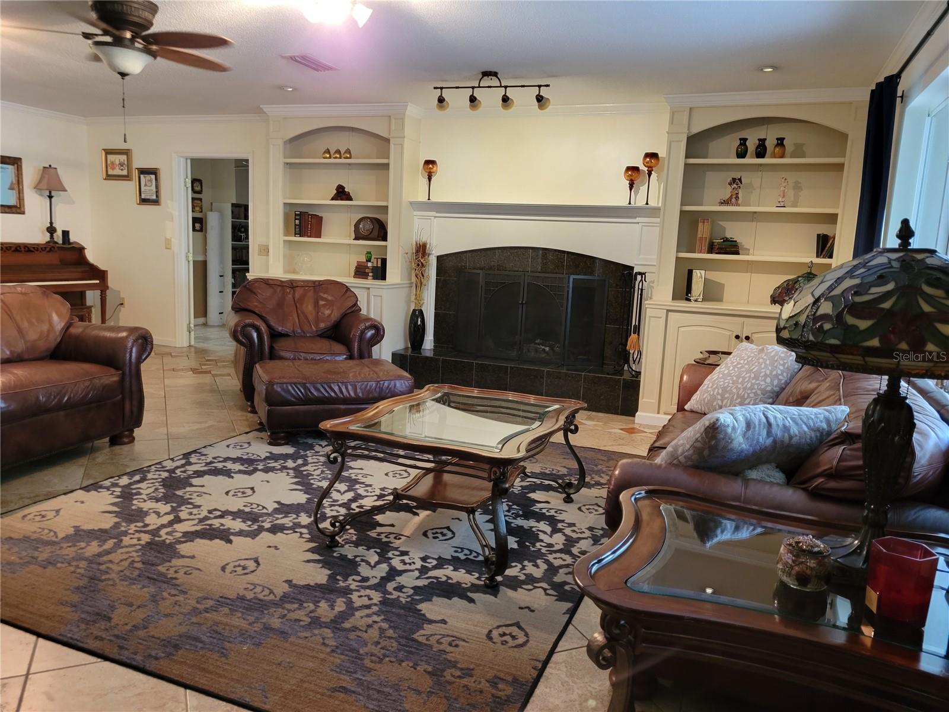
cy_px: 356
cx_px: 474
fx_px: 713
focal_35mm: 26
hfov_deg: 67.3
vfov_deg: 53.1
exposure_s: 1/40
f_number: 1.8
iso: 250
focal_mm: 5.4
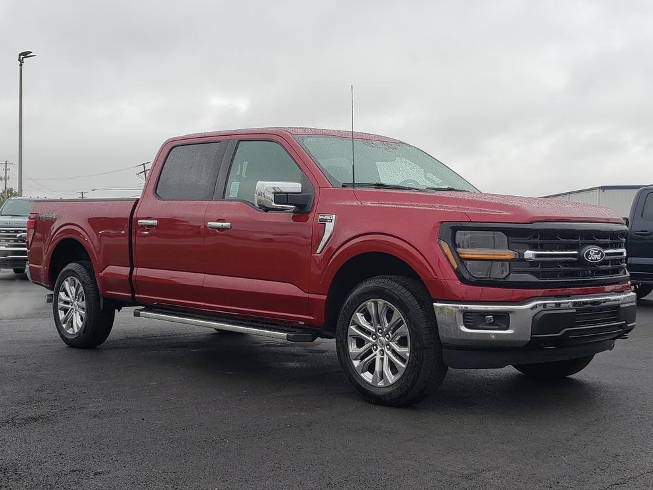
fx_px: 509
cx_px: 328
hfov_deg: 65.3
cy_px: 248
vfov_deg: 51.4
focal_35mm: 27
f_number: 2.4
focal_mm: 4.3
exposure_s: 1/183
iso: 50
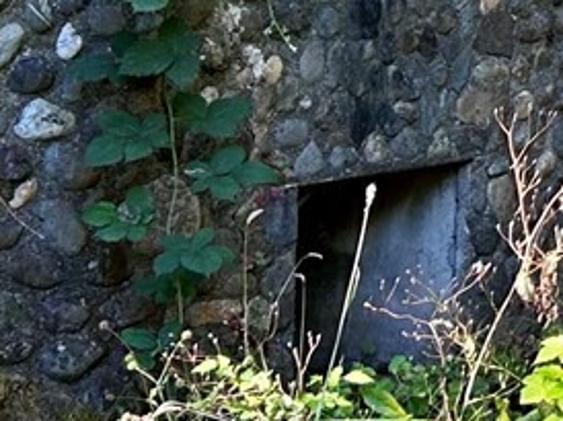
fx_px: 2470
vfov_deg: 9.2
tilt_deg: +6.4
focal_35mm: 152
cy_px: -380
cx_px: 1381
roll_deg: -1.5
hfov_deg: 10.9
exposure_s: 1/121
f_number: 1.5
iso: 50
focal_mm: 5.7
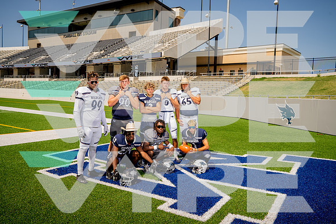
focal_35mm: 28
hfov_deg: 65.5
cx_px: 168
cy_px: 112
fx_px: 261
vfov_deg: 46.4
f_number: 7.1
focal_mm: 28
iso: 100
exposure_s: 1/250
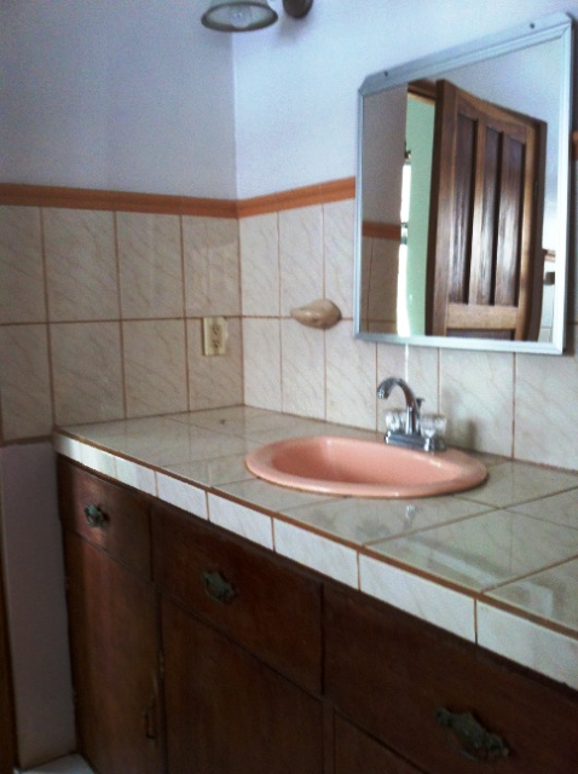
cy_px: 387
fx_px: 781
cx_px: 289
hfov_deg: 40.6
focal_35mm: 35
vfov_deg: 52.7
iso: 200
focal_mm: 3.85
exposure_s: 1/17
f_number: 2.8
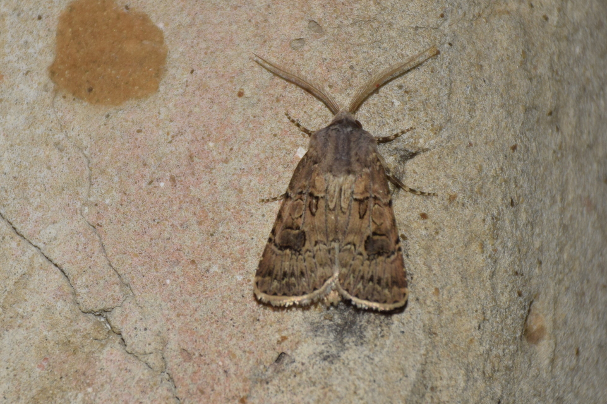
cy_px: 202
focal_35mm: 210
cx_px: 304
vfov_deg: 6.5
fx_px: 3539
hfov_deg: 9.8
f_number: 5.6
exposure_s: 1/200
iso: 320
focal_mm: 140
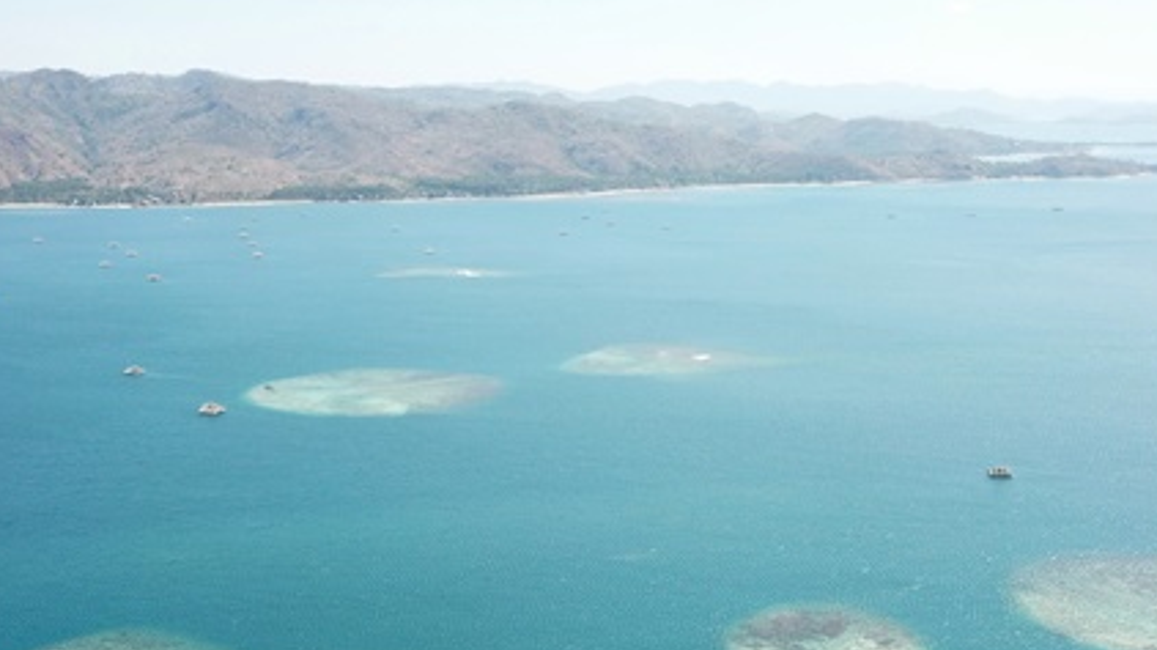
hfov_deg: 43.7
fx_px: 1441
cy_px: 566
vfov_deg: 24.8
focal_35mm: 47
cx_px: 576
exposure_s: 1/887
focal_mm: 4.73
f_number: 2.2
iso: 100
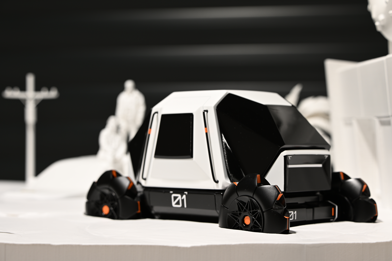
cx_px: 196
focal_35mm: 89
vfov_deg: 15.4
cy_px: 130
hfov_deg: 22.9
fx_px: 969
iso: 100
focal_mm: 89
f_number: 5.6
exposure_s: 1/10
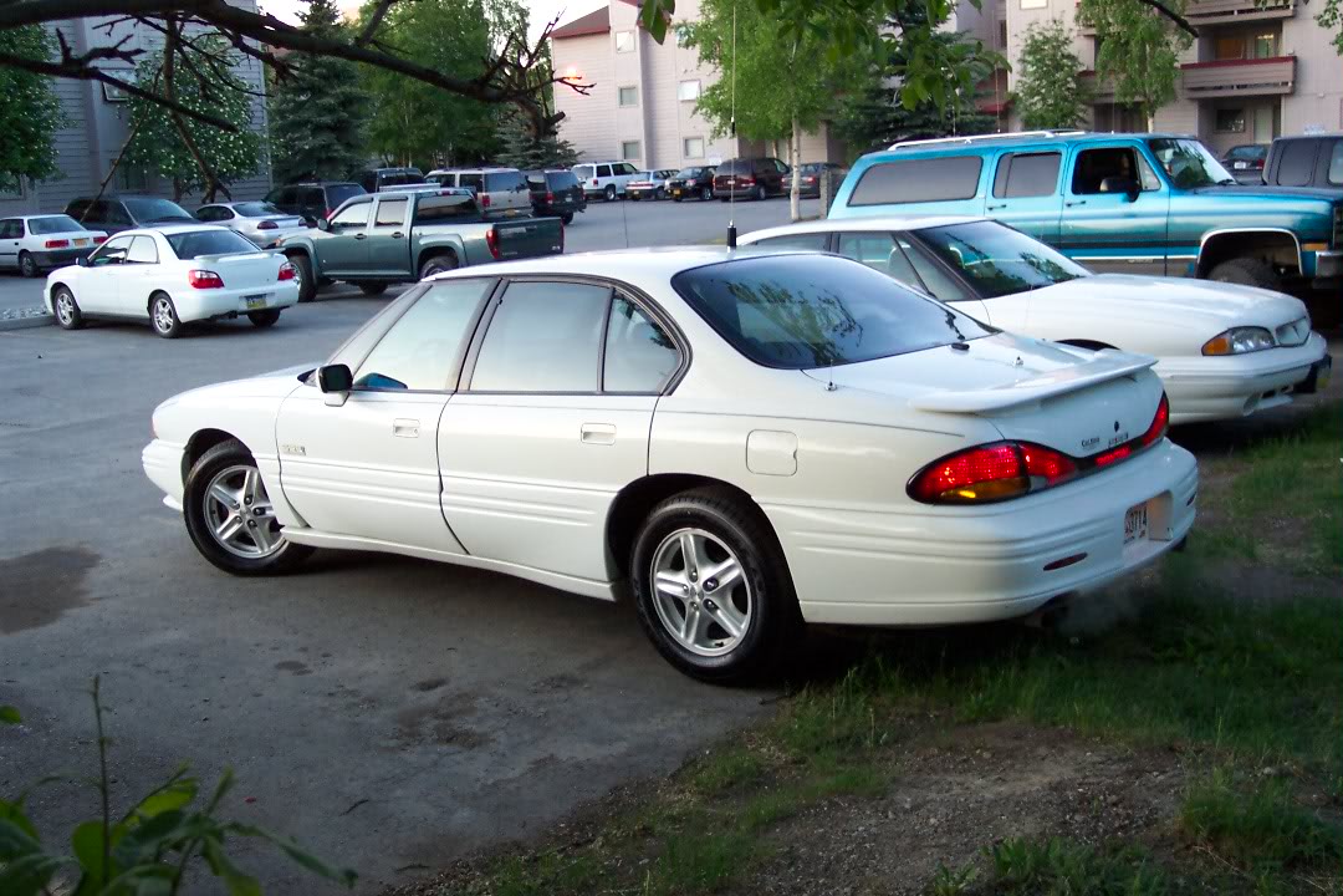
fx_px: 1418
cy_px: 448
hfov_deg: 50.7
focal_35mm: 38
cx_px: 672
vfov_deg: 35.1
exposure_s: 1/45
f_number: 2.8
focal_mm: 8
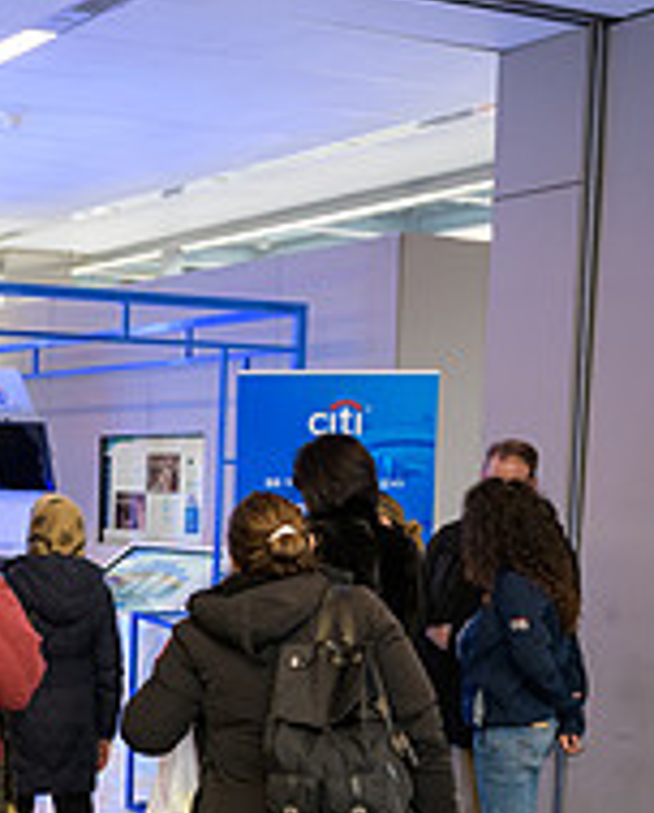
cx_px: -73
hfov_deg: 21.1
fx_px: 1664
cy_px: 626
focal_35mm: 69
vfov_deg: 27.0
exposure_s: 1/125
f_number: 3.2
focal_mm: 24
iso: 1000
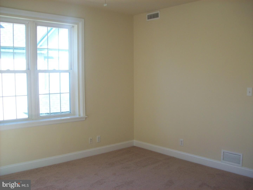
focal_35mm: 36
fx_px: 263
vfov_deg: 39.7
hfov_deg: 51.4
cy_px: 95
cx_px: 126
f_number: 2.7
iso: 80
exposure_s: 1/79.6
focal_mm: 6
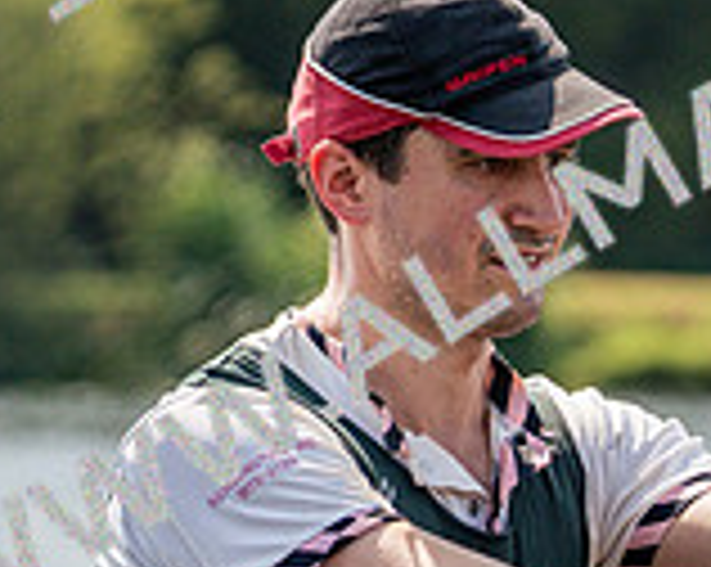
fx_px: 14523
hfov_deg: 2.8
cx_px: 454
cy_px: 637
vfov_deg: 2.2
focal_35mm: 691
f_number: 5.6
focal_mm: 200
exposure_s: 1/1600
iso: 200
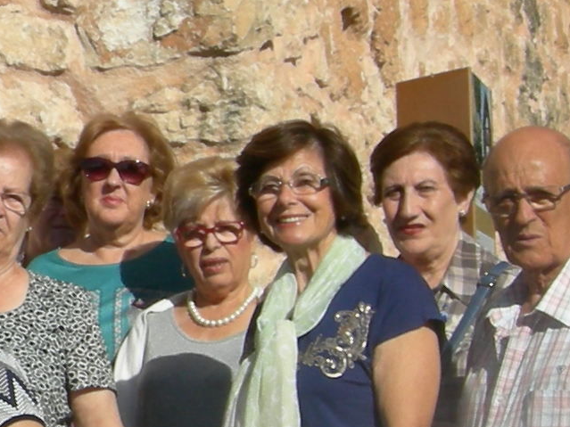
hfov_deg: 12.6
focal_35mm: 146
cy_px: 173
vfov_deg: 10.2
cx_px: -366
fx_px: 2404
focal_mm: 7.5
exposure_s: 1/291
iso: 64
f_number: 7.6
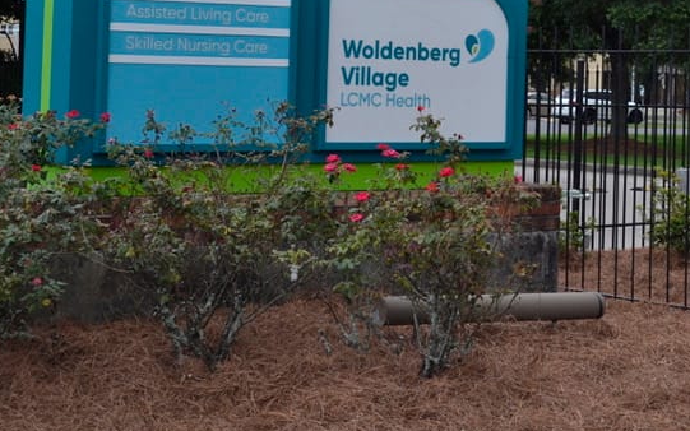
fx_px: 1730
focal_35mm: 92
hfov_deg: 22.3
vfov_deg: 14.1
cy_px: 41
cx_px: 520
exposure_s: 1/1000
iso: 400
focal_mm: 30
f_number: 5
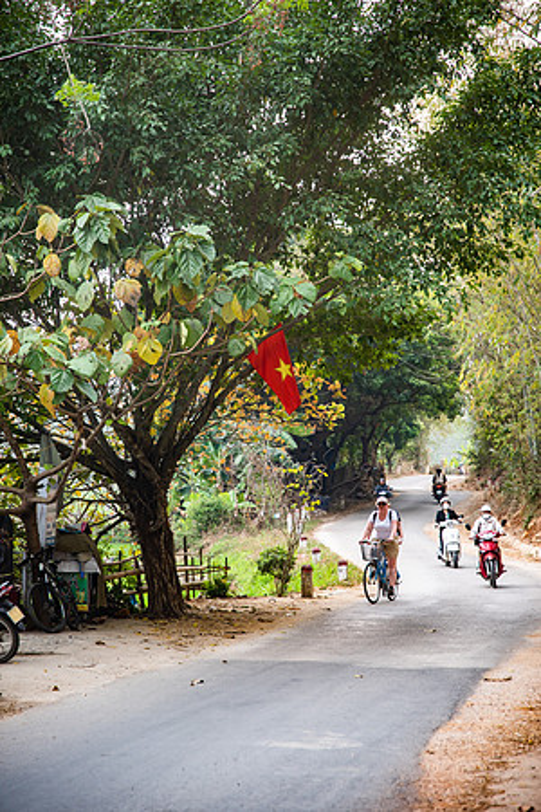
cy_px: 406
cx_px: 270
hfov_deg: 13.0
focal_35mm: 105
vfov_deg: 19.5
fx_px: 2367
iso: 250
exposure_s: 1/100
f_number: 4
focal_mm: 105
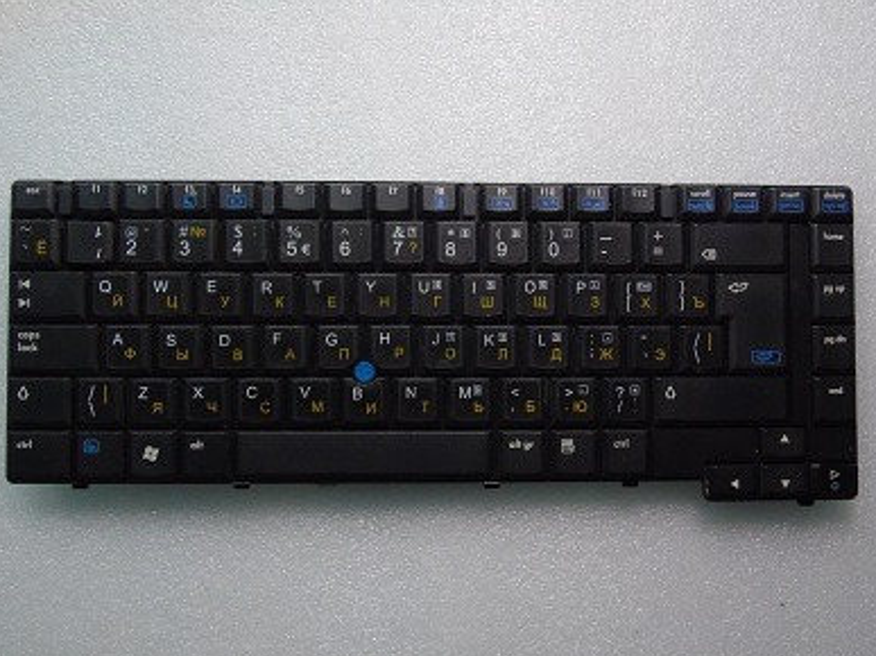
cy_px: 337
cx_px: 441
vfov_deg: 46.8
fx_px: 759
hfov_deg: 60.0
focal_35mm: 30
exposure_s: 1/50
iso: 400
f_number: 6.4
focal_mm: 5.2
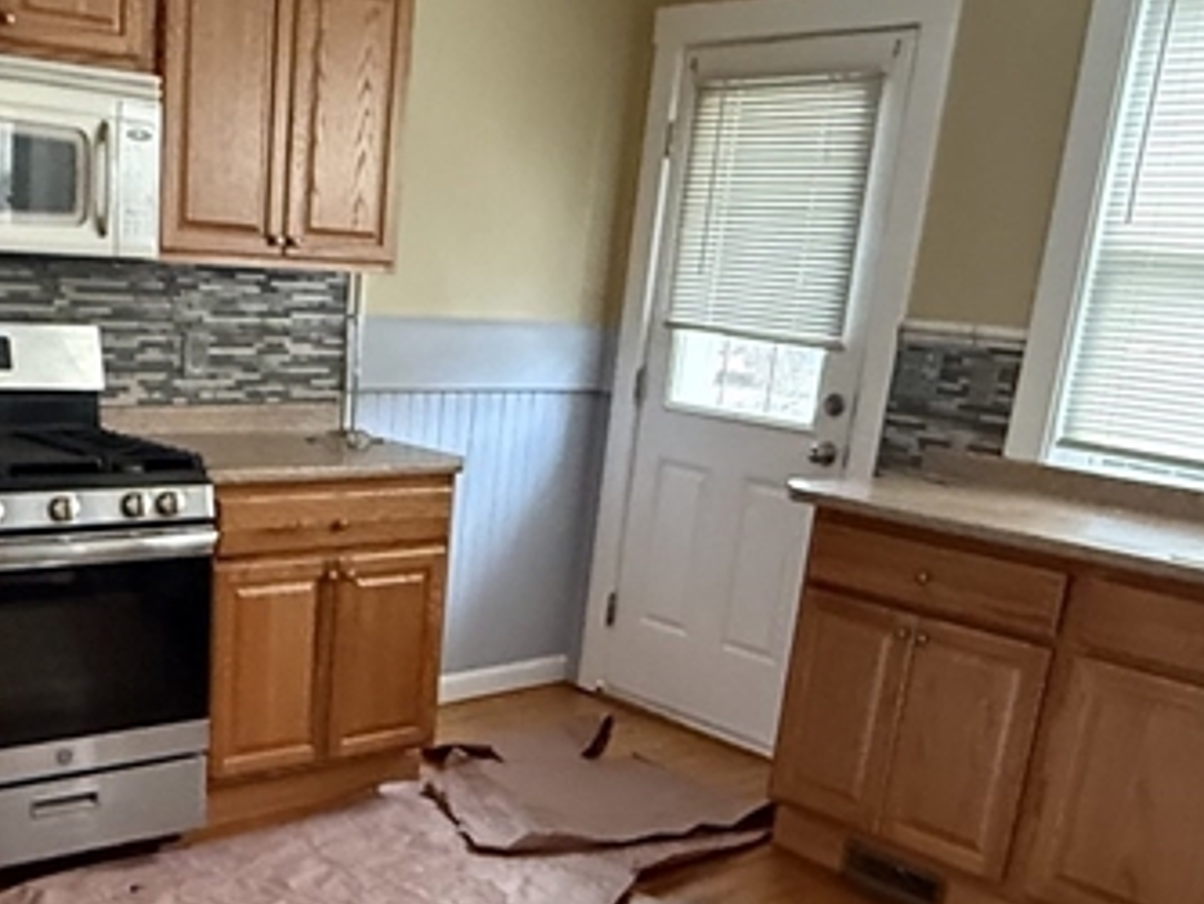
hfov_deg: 43.0
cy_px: 709
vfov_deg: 32.8
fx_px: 1496
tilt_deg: -16.8
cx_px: 369
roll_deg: -3.7
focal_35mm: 43
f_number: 2.2
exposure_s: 1/60
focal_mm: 2.22
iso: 1000
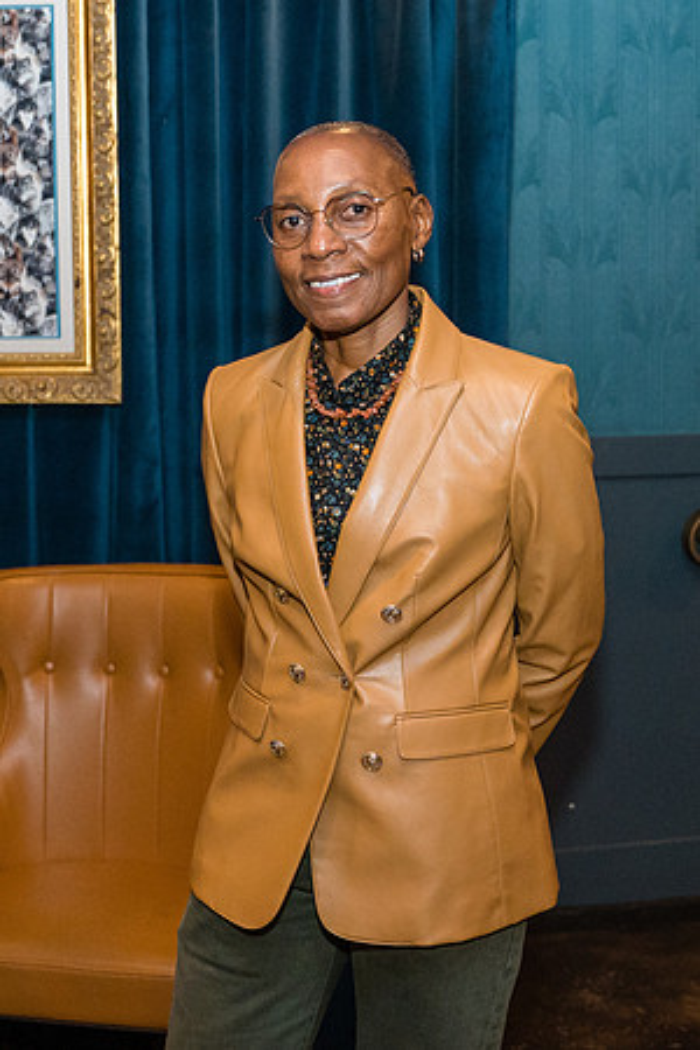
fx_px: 1794
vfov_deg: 32.6
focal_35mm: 62
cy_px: 525
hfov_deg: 22.1
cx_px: 326
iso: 4000
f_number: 2.8
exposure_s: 1/125
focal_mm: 27.7
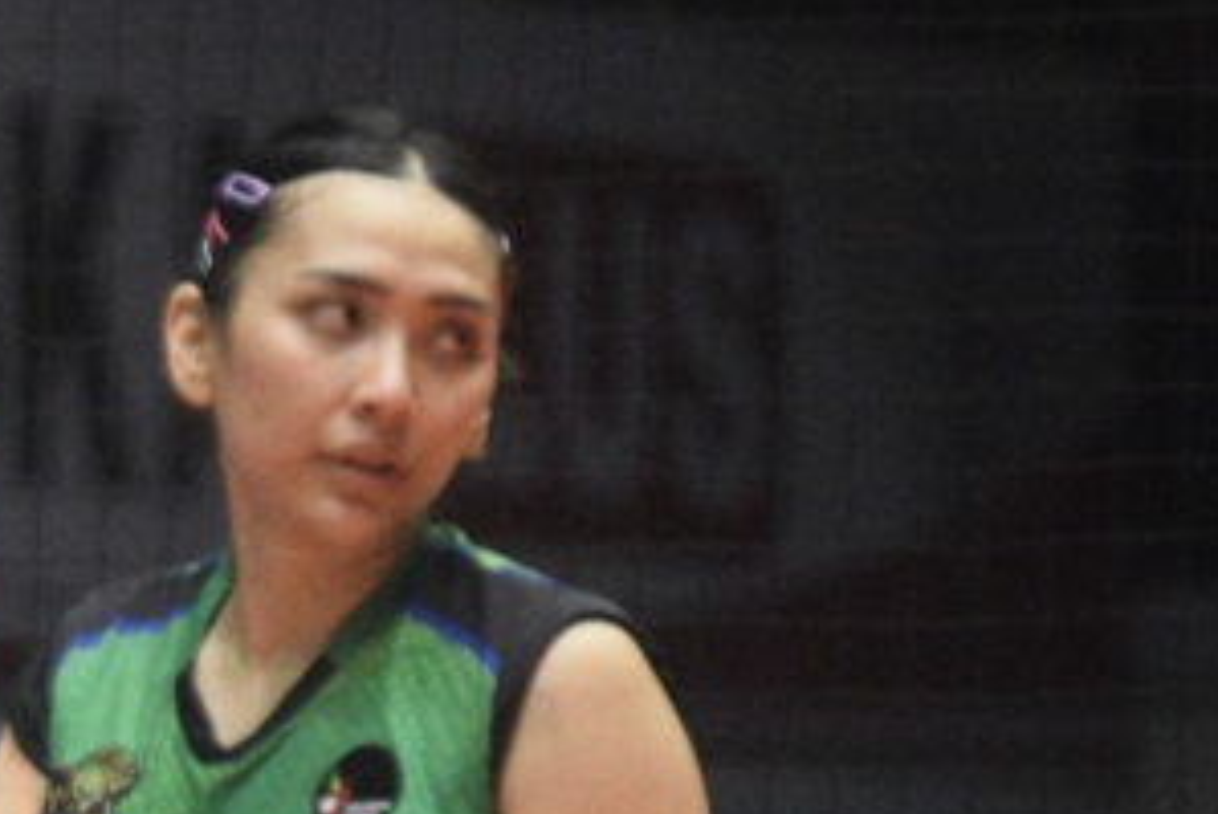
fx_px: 26947
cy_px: 731
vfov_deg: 1.7
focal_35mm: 796
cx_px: -648
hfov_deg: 2.6
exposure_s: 1/500
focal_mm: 155
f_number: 5.6
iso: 6400
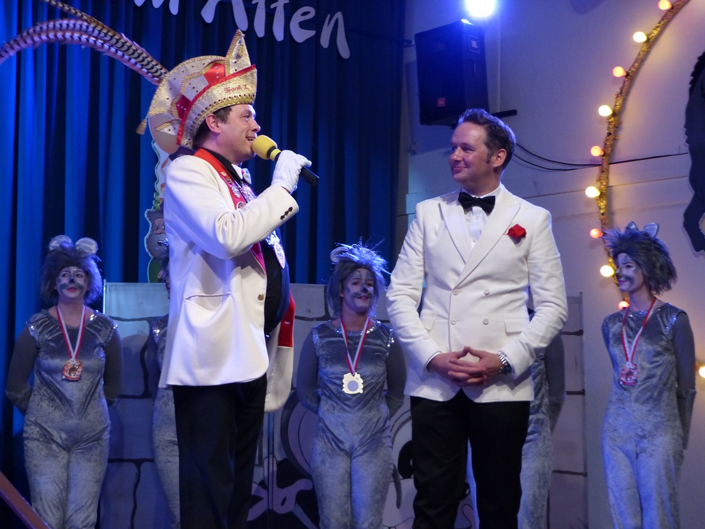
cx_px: 352
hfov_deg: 17.3
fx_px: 2322
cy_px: 264
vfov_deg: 13.0
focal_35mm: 114
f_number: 2.8
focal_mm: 20.5
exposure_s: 1/100
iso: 400
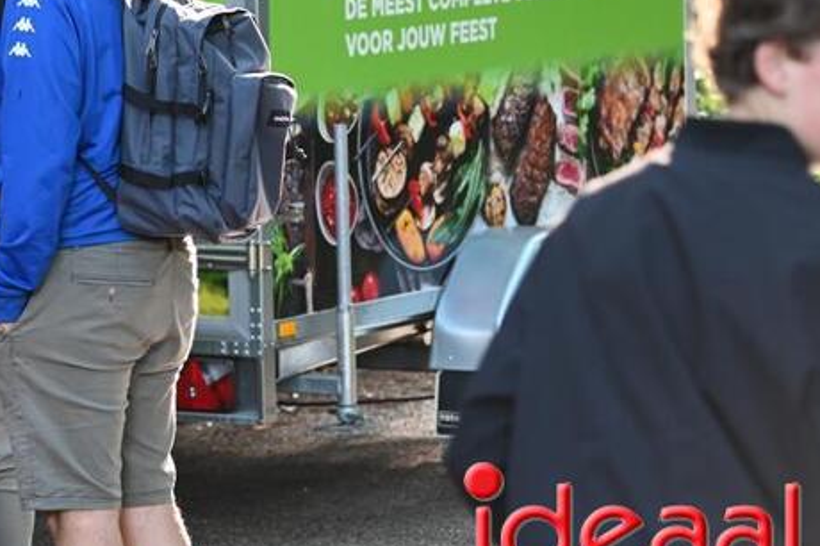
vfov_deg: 5.8
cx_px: 7
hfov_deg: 8.6
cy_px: 74
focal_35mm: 237
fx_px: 5394
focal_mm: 110
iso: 1100
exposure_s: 1/125
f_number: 4.5
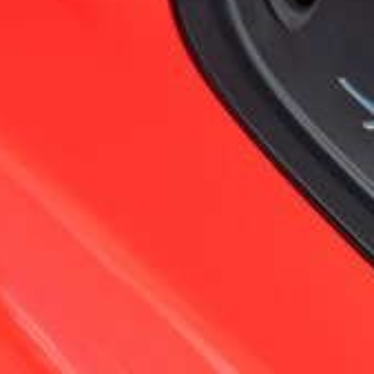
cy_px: 197
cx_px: 592
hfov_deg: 12.9
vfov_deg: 13.7
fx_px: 1552
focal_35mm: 127
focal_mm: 33
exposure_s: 1/1250
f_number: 2.8
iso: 160
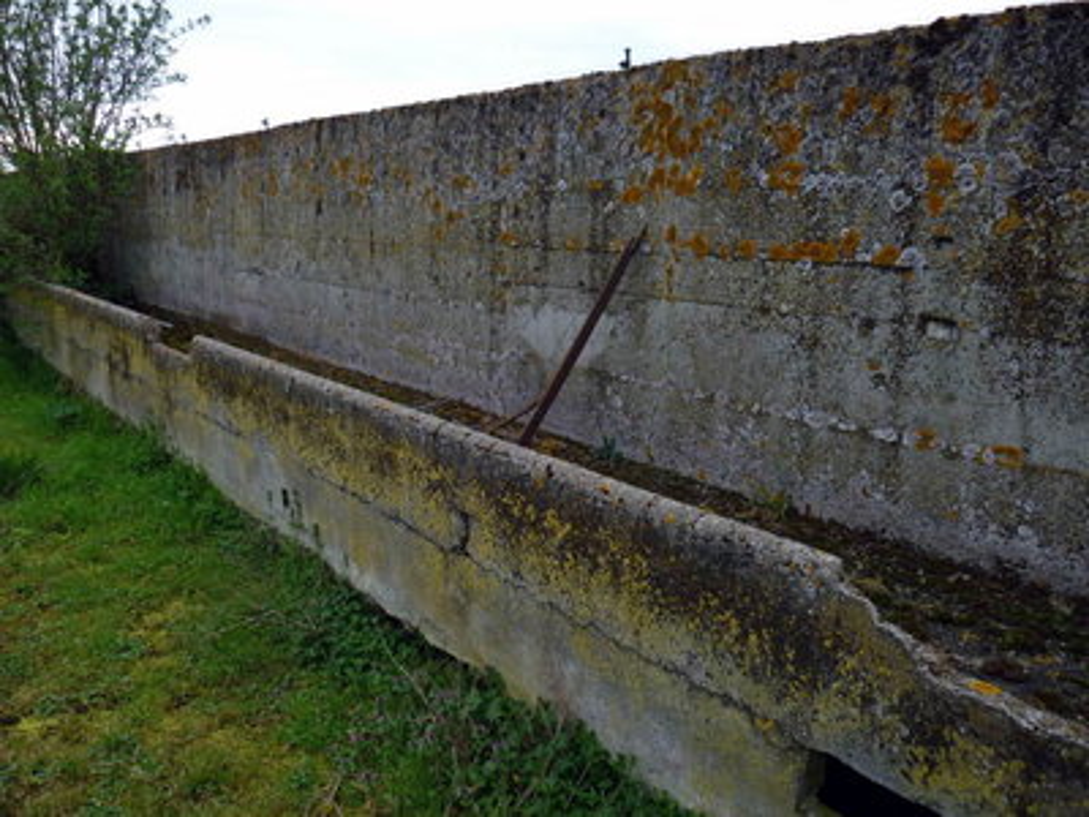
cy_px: 408
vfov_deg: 45.4
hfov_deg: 58.4
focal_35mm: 31
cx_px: 544
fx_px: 975
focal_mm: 5.5
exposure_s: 1/400
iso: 80
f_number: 2.8
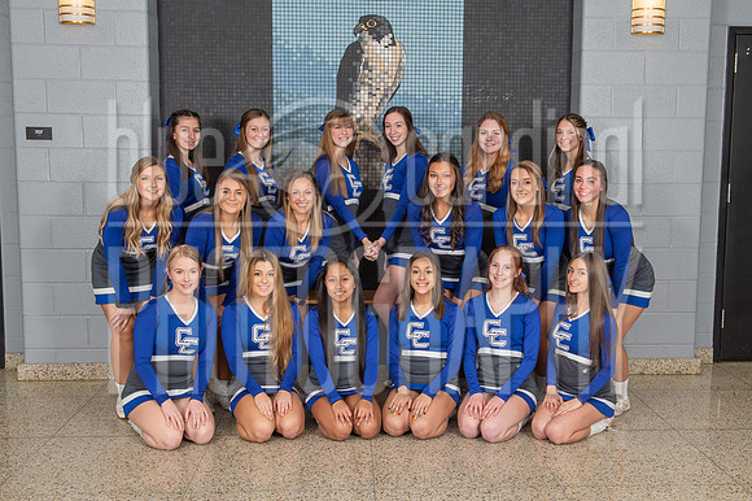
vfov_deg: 29.2
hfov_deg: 42.8
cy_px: 270
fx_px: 959
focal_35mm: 46
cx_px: 415
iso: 500
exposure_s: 1/160
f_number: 7.1
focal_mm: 36
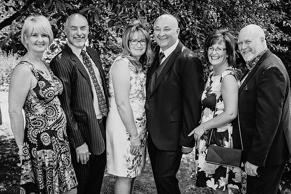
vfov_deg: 24.6
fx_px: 445
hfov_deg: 36.2
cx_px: 146
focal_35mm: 55
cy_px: 97
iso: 360
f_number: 5
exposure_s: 1/200
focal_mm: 55
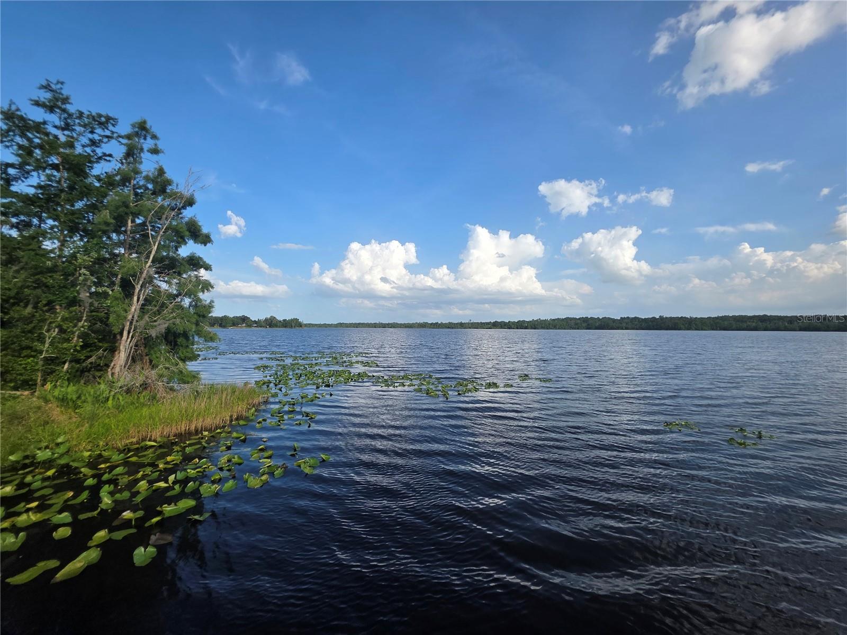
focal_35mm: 13
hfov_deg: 106.2
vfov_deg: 89.9
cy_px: 318
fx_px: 318
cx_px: 424
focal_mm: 2.2
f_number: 1.9
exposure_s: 1/1567
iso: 40
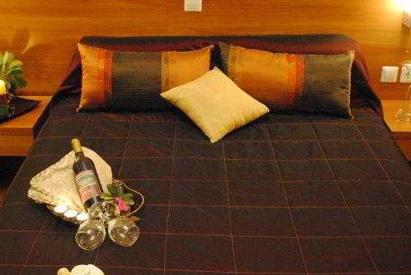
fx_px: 560
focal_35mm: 49
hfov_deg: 40.2
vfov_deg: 27.5
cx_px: 185
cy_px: 175
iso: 1600
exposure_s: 1/20
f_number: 4
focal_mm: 22
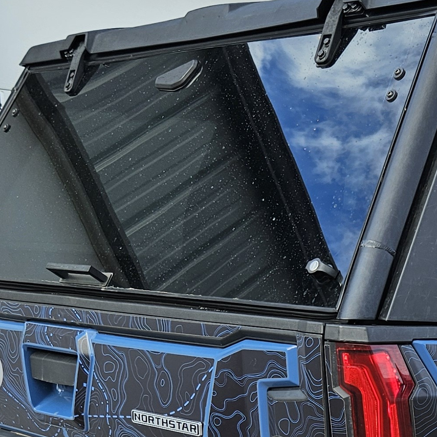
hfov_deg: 20.2
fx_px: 1171
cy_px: 512
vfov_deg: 20.0
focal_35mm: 82
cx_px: 470
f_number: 1.8
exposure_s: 1/407
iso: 25
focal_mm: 5.4
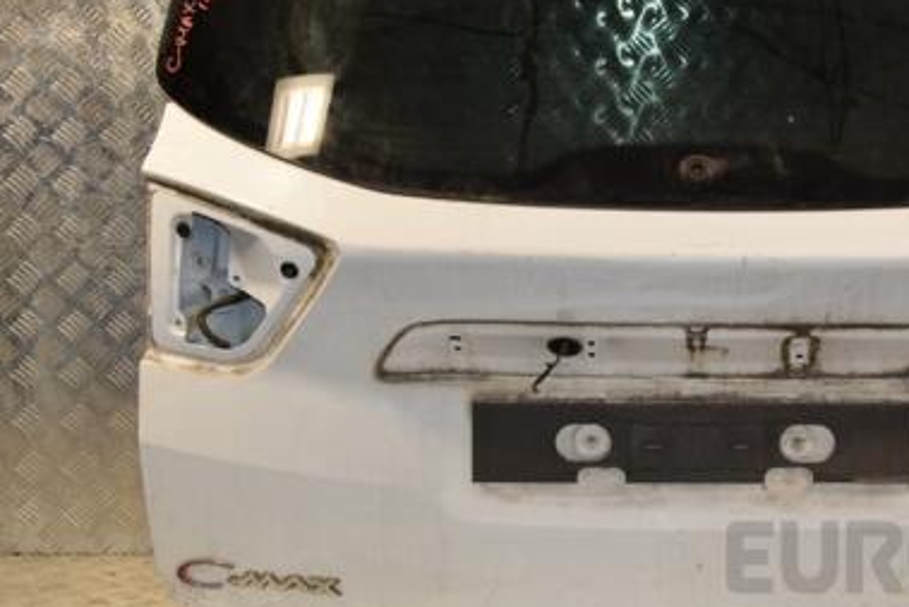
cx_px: 681
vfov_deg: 17.9
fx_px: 1920
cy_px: 238
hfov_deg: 26.3
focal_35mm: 76
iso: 800
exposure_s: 1/200
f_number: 5.6
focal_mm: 32
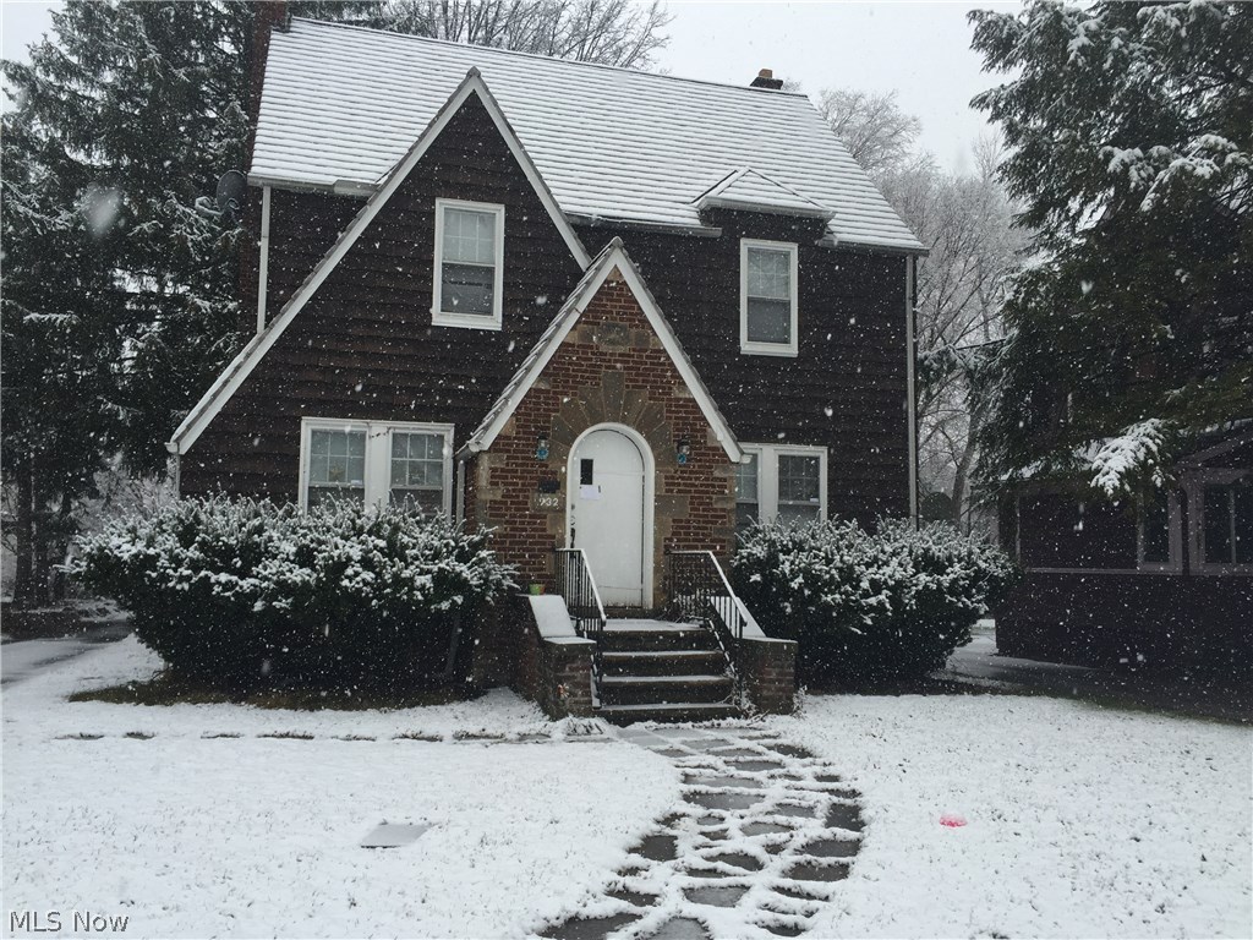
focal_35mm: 29
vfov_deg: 48.2
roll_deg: -1.3
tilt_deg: +5.1
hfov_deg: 61.7
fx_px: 1050
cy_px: 470
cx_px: 626
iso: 32
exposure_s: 1/488
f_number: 2.2
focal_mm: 4.15
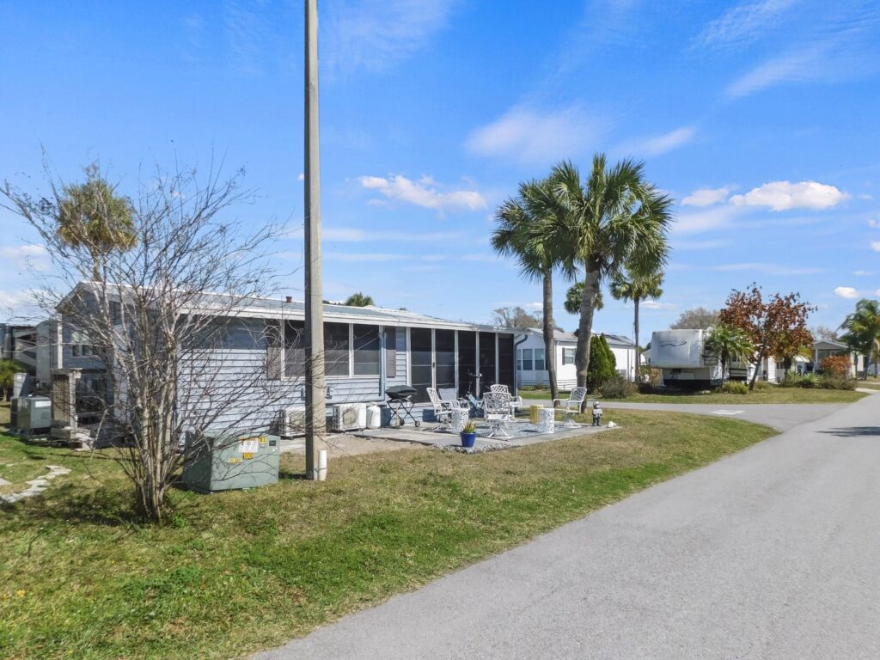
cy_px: 330
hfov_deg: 73.9
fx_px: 585
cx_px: 440
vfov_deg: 58.9
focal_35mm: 23
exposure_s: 1/500
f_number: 6
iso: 125
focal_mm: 4
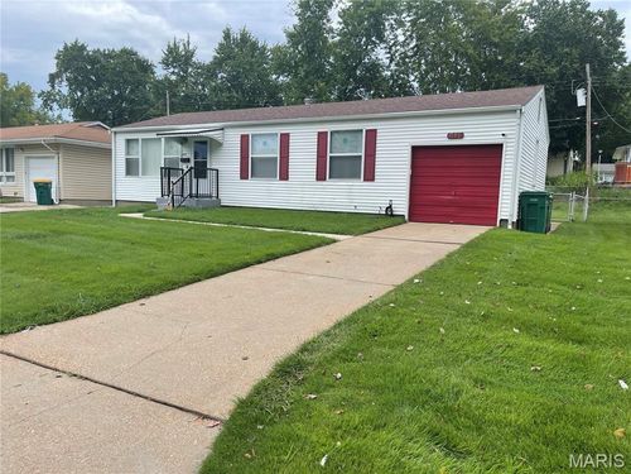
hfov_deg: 69.4
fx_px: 456
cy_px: 237
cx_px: 316
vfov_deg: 54.9
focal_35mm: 25
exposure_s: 1/1618
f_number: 1.6
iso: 32
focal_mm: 5.1
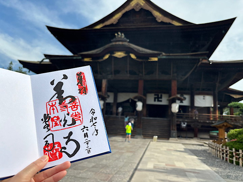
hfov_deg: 67.3
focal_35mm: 26
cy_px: 91
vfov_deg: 53.1
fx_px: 183
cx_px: 122
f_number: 1.6
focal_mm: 5.96
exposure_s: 1/3937
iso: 50
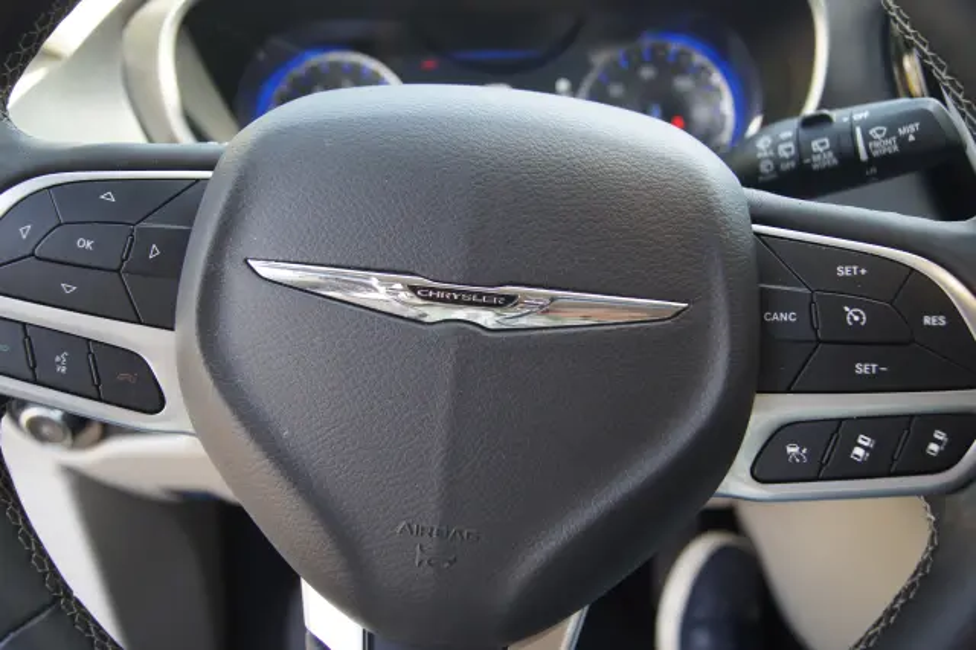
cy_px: 325
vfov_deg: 39.9
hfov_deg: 57.2
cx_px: 488
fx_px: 894
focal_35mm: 33
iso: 100
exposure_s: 1/40
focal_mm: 22
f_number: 4
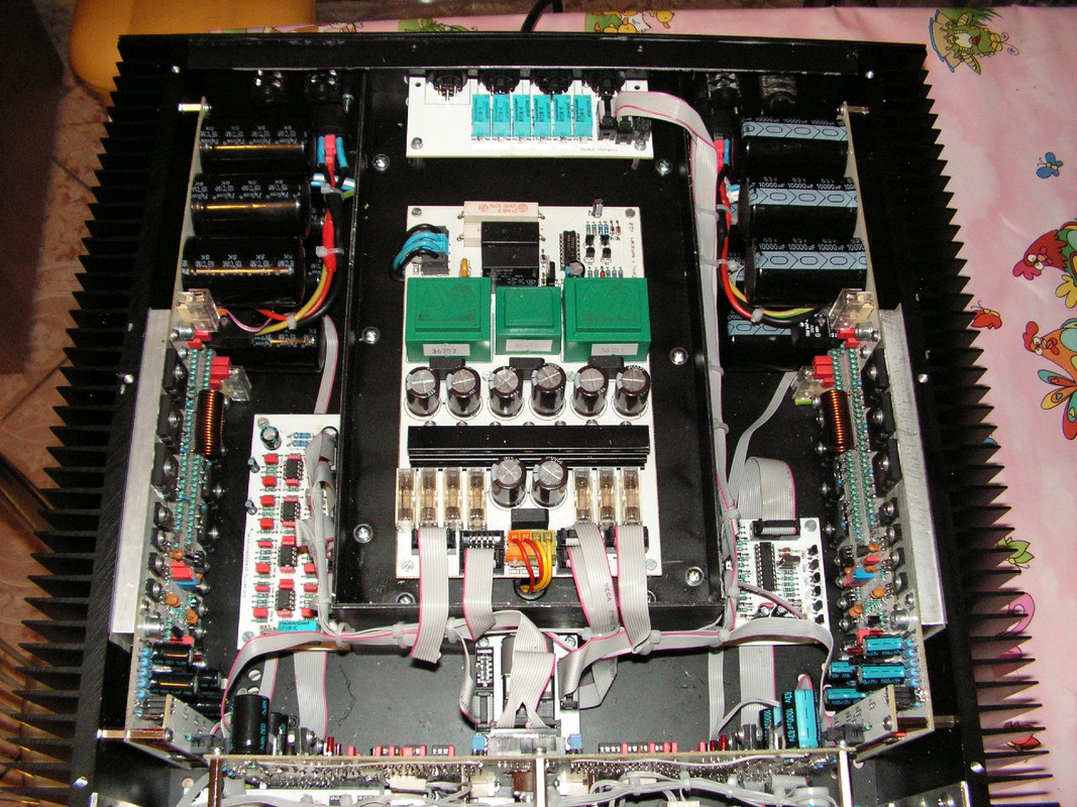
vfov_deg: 39.6
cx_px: 538
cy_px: 404
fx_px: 1120
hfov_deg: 51.4
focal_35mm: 36
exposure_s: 1/40
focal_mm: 6
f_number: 3.2
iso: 160
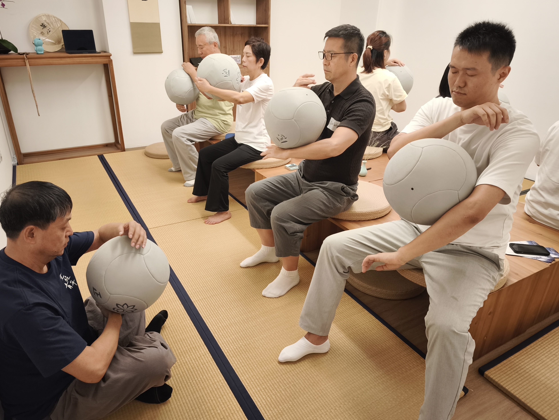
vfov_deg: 56.8
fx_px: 388
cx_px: 269
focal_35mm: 24
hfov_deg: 71.6
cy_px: 203
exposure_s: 1/100
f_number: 1.6
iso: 320
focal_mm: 6.57
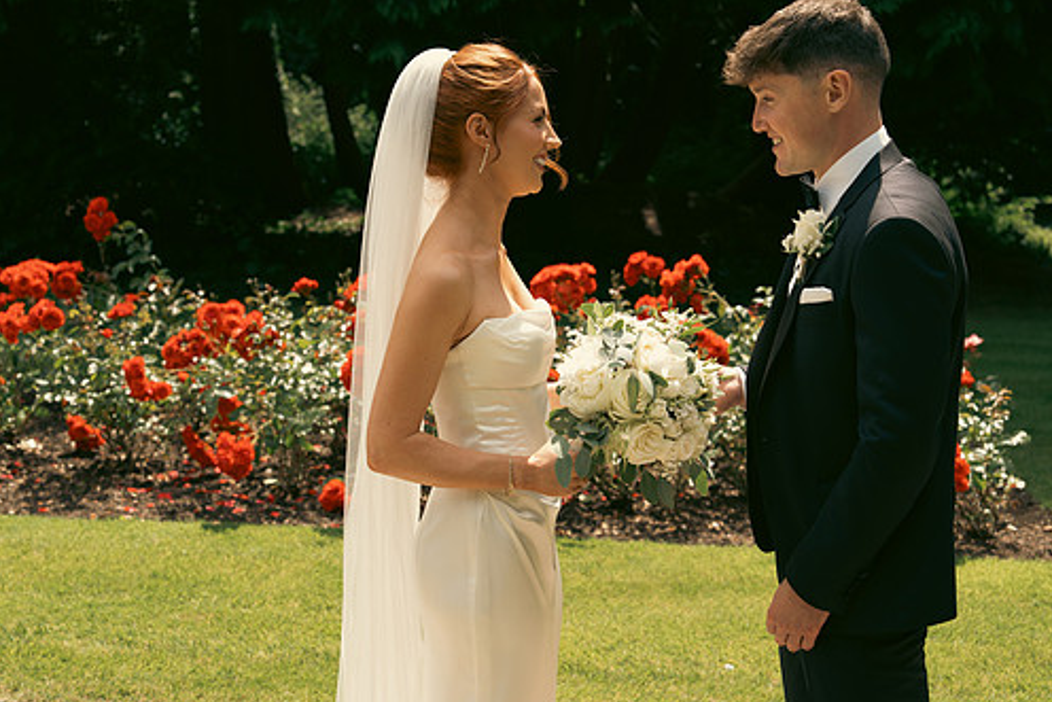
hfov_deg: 32.4
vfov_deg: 21.9
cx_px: 564
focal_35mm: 62
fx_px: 1812
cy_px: 372
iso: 50
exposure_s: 1/160
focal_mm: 53
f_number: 5
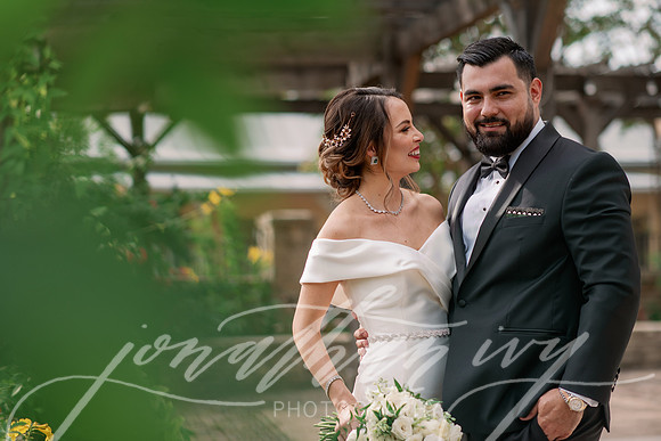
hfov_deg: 23.9
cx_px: 330
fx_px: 1561
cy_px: 220
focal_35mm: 85
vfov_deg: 16.1
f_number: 2.5
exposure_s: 1/2500
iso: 160
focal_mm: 85
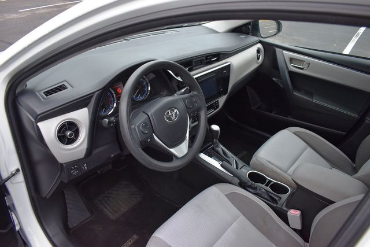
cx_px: 185
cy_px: 124
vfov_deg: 48.0
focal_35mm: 27
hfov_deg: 67.4
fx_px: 278
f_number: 3.5
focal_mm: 18
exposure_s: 1/250
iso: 640
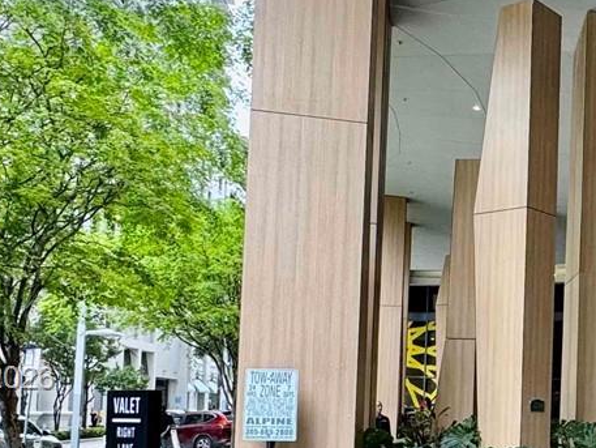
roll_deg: -1.9
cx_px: 691
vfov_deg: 28.8
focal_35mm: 49
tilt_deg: +2.0
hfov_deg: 32.9
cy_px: 380
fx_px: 844
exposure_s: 1/100
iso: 100
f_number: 2.2
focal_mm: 2.22
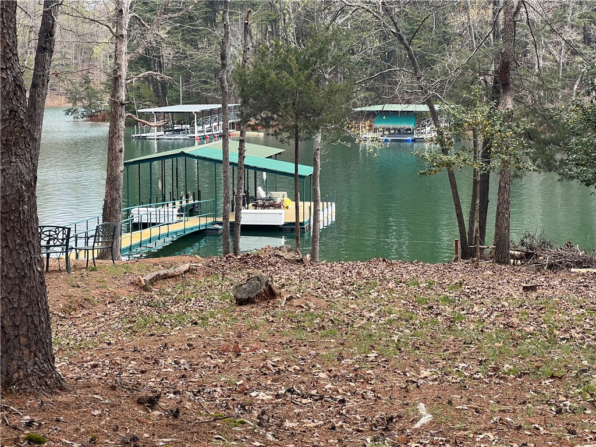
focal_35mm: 77
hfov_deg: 25.3
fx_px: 1326
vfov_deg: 19.1
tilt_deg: -5.2
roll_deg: +0.1
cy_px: 224
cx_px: 298
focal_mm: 9
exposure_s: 1/197
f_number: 2.8
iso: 32
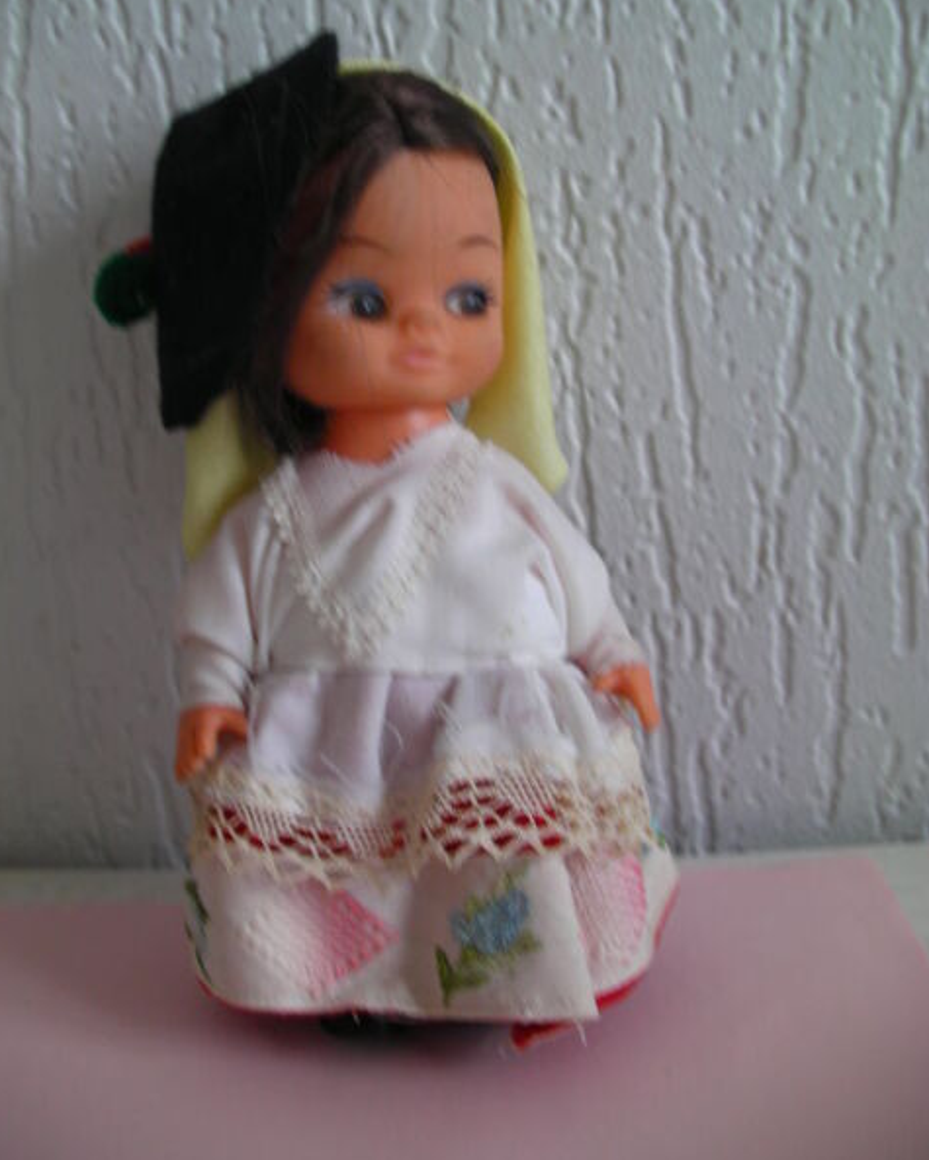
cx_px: 462
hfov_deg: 37.4
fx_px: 1374
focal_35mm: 40
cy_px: 546
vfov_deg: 45.8
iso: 53
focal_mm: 6.3
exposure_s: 1/30
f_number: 3.5
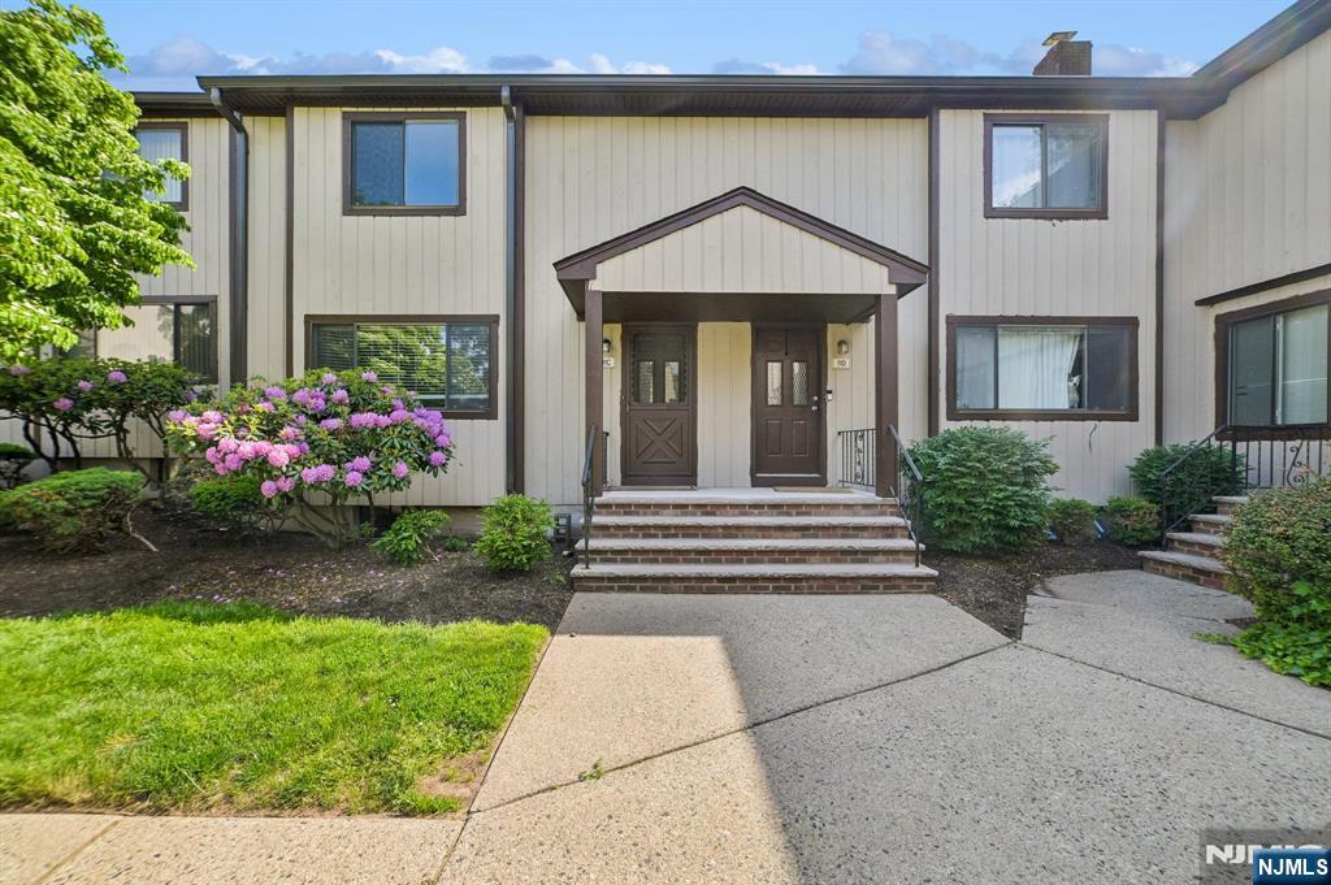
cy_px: 442
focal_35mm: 14
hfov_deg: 104.3
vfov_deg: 81.1
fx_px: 517
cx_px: 666
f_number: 8
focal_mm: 14
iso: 800
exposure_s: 1/1000
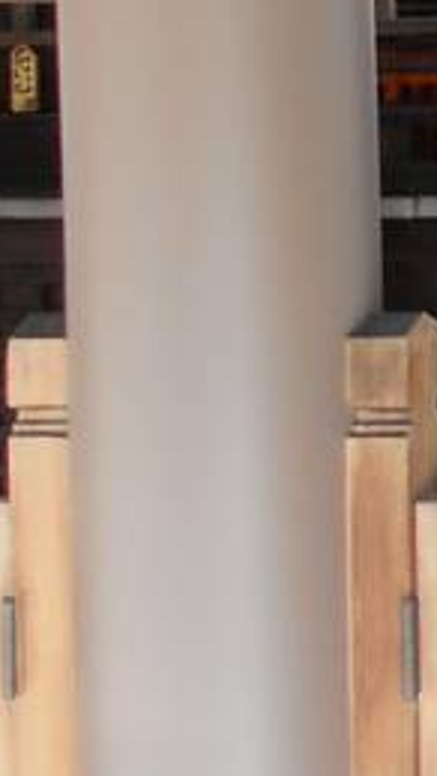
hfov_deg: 7.5
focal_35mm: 131
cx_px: 1524
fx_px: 2694
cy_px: -93
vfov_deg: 15.9
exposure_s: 1/125
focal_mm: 4.6
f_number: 3.2
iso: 80
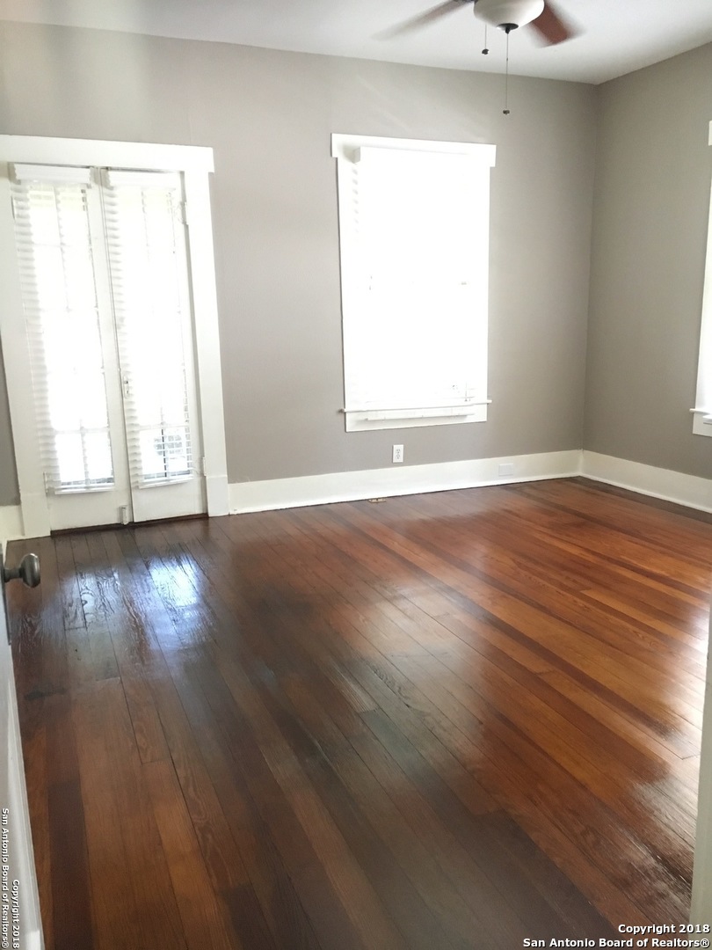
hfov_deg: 48.2
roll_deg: +1.5
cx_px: 356
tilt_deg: -11.9
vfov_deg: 61.7
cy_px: 475
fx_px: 795
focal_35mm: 29
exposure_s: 1/30
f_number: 2.2
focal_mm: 4.15
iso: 200
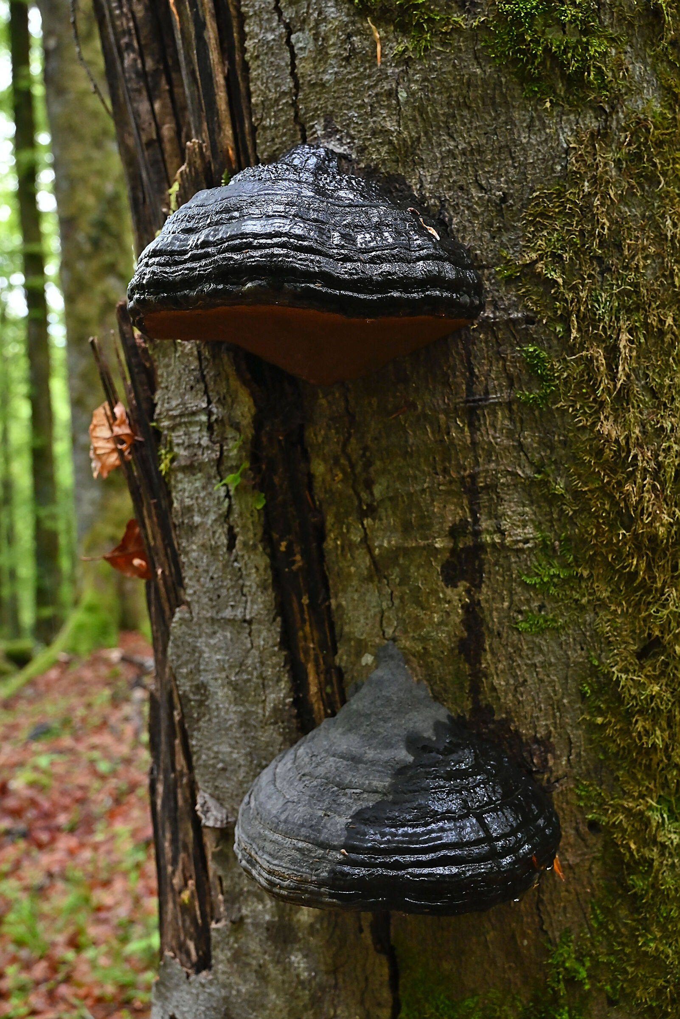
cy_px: 510
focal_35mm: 35
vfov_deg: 54.4
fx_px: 991
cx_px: 340
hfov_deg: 37.9
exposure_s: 1/100
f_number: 7.1
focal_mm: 35
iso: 2500
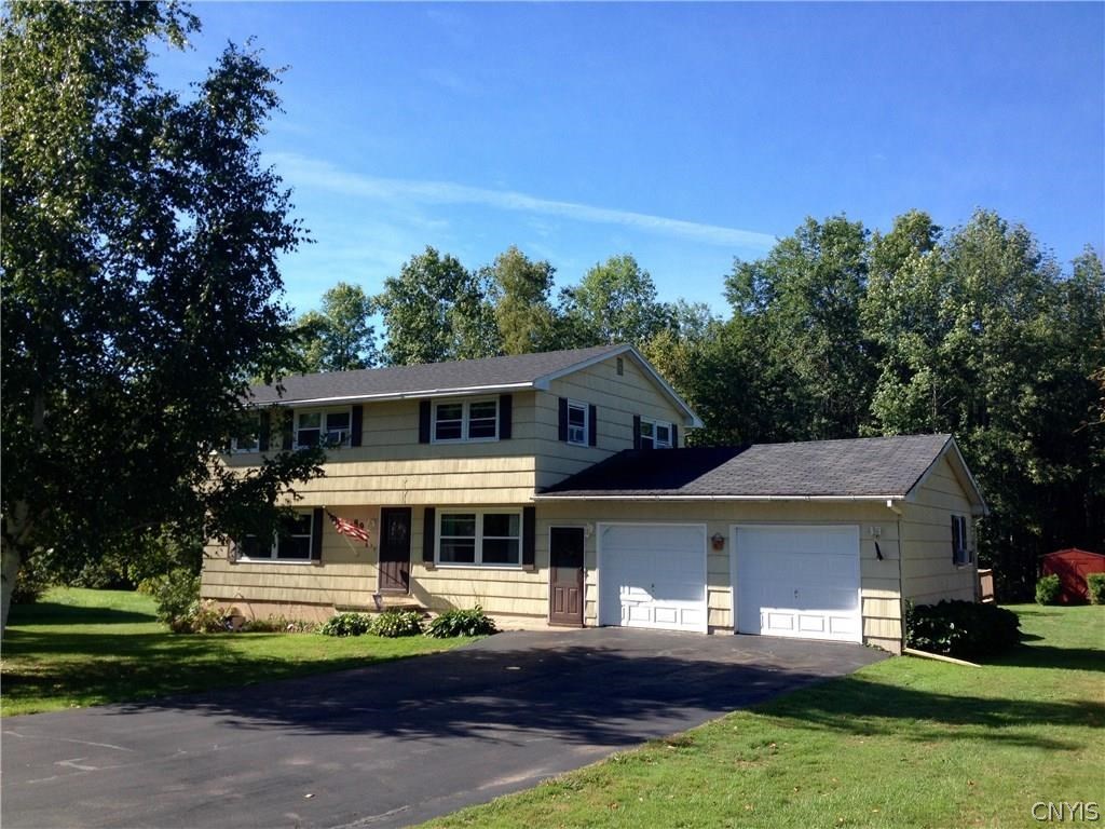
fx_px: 1117
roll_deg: -1.2
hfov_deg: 52.6
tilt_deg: +6.7
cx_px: 552
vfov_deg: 40.7
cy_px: 414
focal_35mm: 35
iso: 50
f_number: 2.4
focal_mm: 4.28
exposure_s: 1/876
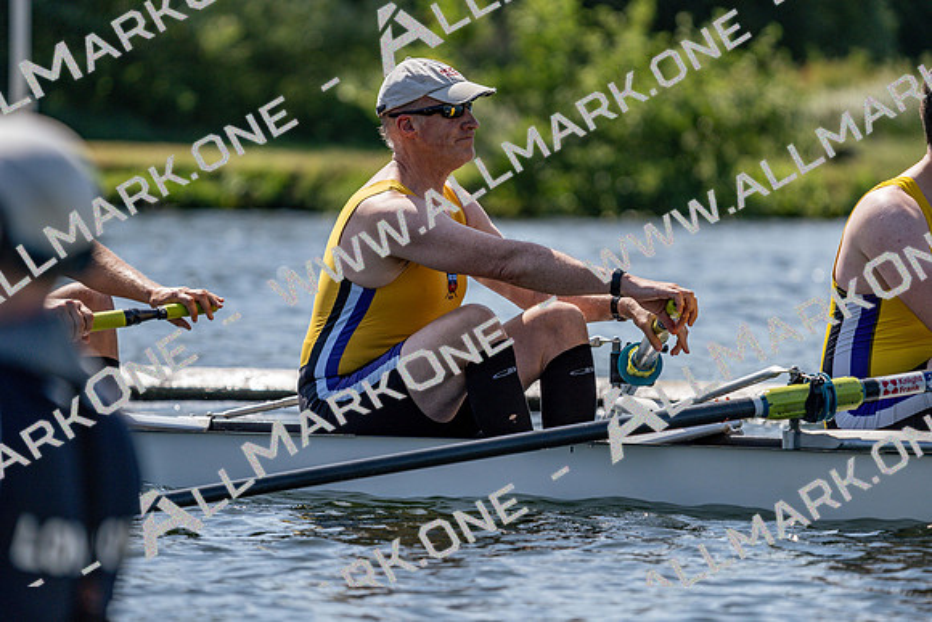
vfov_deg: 3.8
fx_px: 9296
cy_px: 311
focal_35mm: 359
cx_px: 466
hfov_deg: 5.7
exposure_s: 1/2000
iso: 250
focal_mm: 359
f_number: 6.3
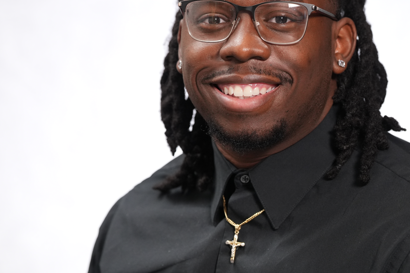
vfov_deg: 6.1
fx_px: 2574
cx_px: 238
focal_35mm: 226
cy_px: 79
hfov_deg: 9.1
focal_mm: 135
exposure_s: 1/80
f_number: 3.5
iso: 1250
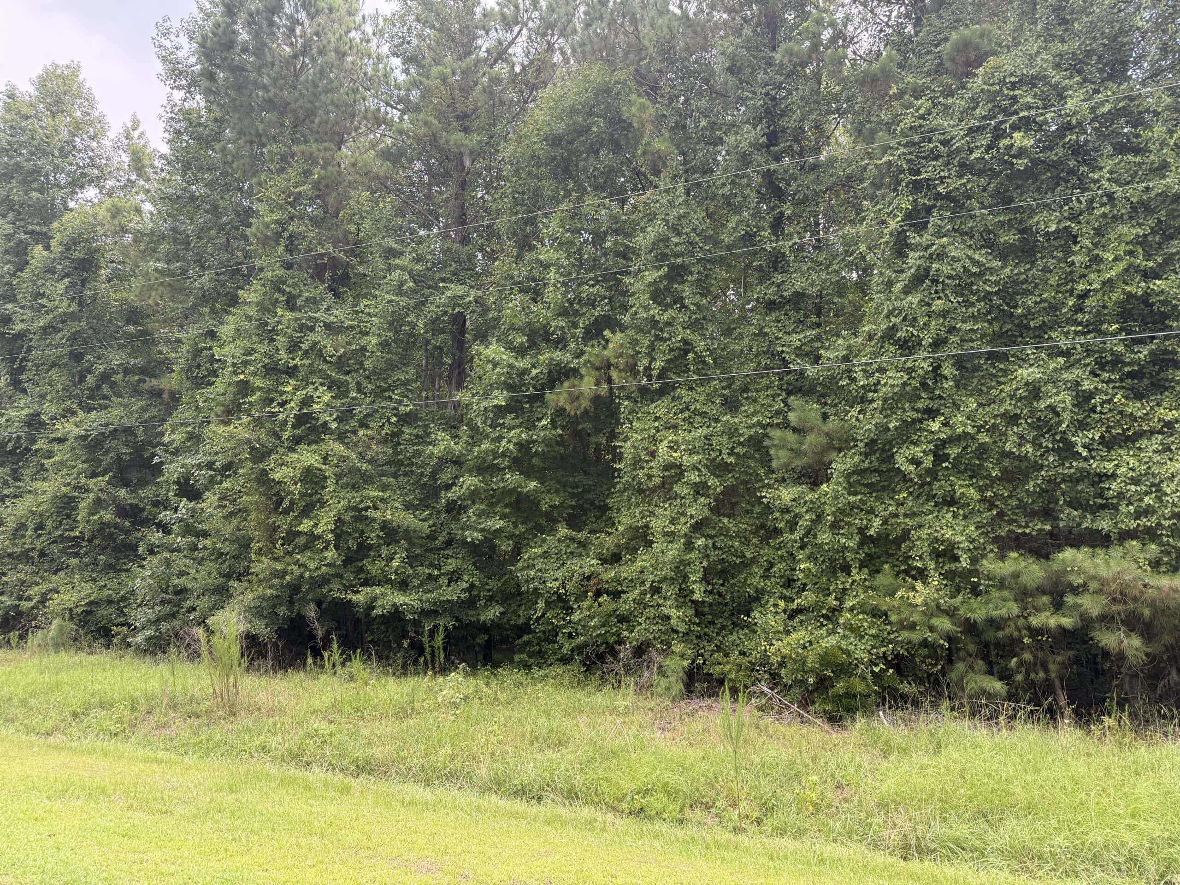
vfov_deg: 56.8
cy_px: 442
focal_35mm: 24
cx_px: 590
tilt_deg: +9.9
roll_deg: -1.4
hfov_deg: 71.6
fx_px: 818
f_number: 1.78
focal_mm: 6.76
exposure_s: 1/389
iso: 100
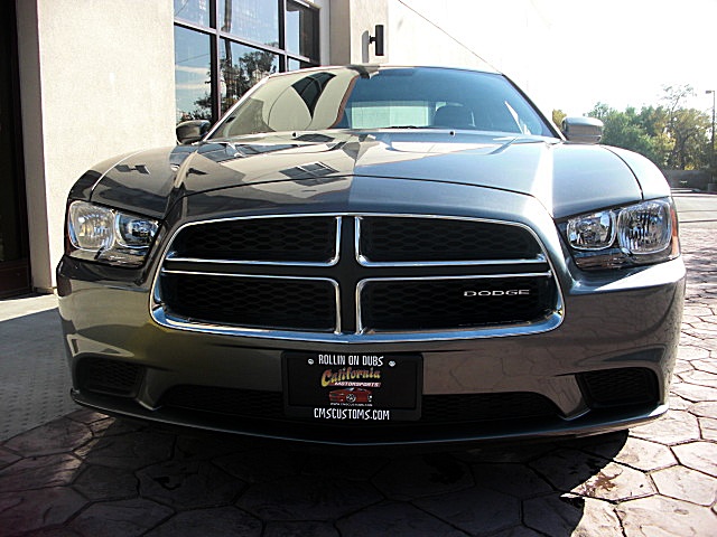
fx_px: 746
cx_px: 358
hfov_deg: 51.4
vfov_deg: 39.7
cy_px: 268
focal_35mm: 36
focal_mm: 6.3
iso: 50
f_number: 2.8
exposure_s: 1/400
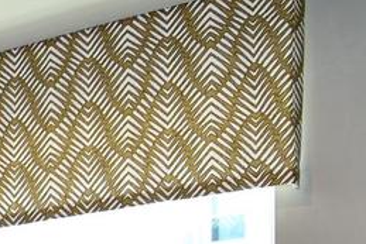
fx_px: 1017
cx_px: -618
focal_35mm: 100
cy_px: 530
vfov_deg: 11.8
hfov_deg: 12.8
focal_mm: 12
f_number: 4.5
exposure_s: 1/80
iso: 200
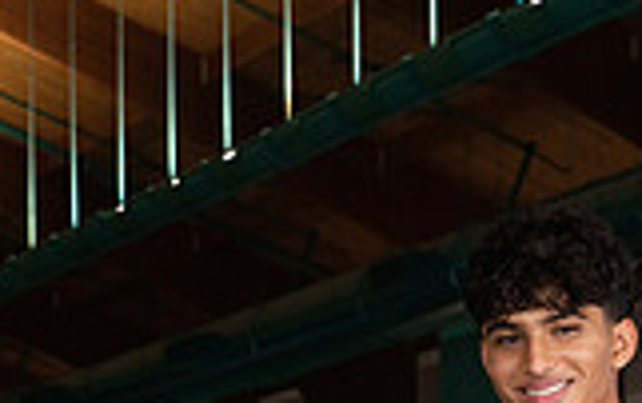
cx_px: 578
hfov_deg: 14.6
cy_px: 870
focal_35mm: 142
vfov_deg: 8.6
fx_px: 2487
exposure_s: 1/250
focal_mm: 50
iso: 800
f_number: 7.1
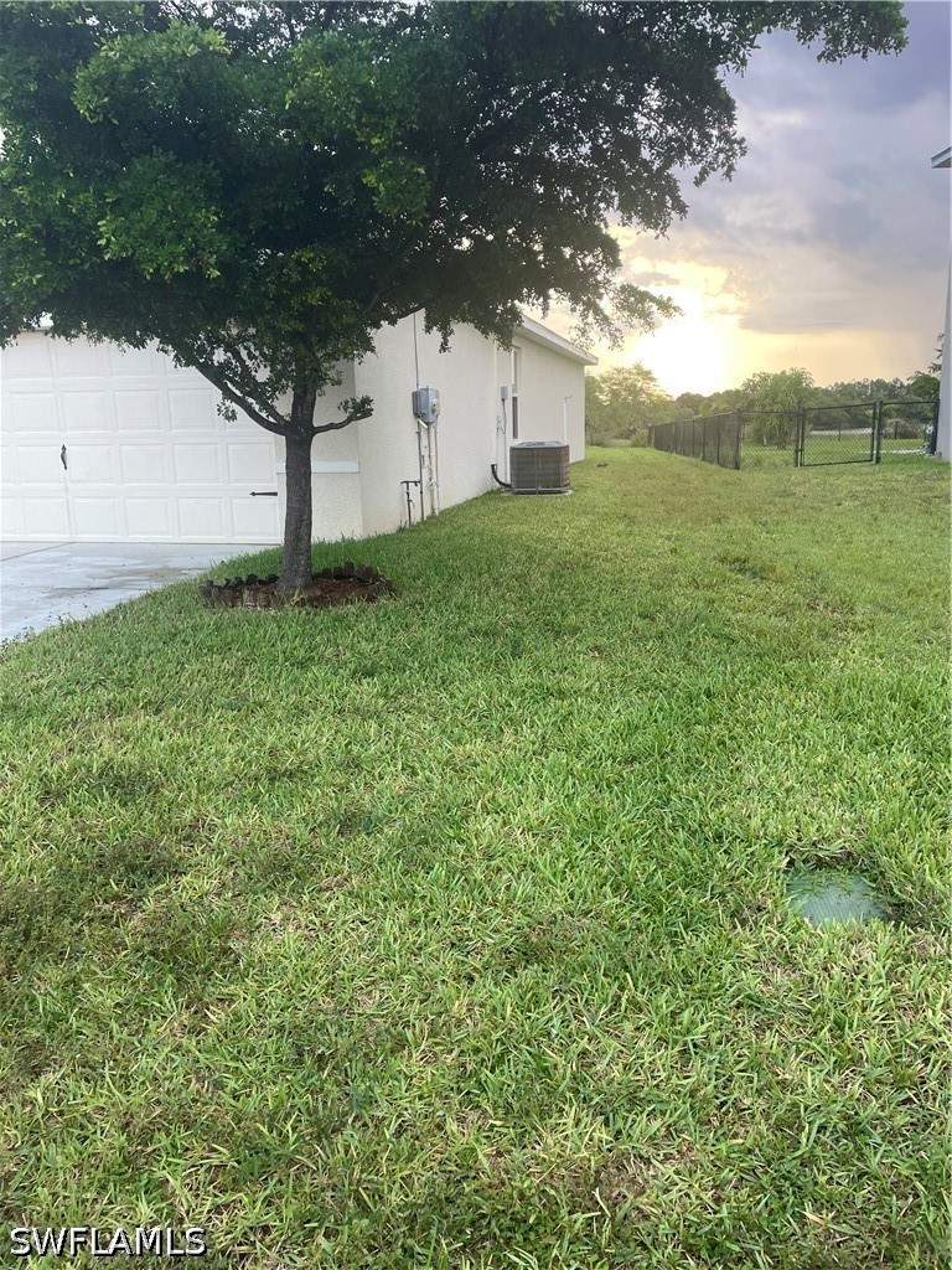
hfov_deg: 53.1
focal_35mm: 26
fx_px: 953
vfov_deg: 67.3
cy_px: 635
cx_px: 476
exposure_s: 1/121
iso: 64
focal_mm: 4.2
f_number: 1.6
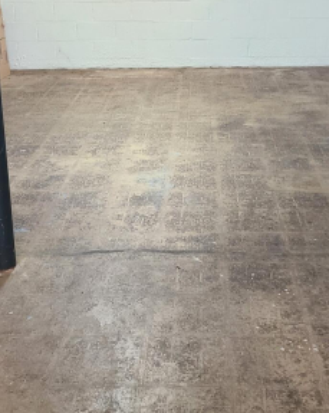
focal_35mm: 59
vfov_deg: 31.9
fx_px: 719
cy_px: 156
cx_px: 175
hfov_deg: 25.8
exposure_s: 1/40
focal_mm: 5.4
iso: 320
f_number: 1.8
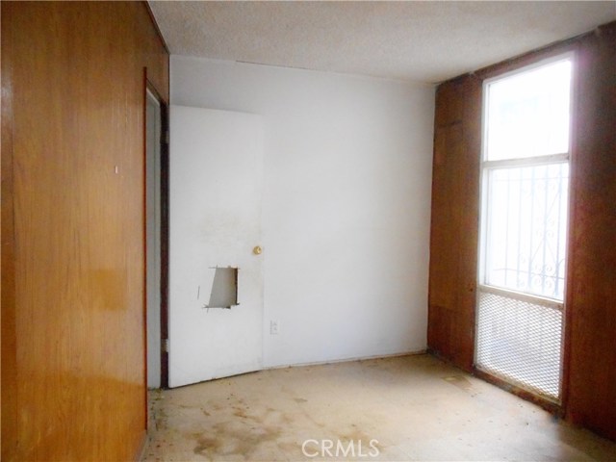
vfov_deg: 48.2
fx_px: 516
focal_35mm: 29
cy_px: 231
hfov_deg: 61.7
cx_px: 308
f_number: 4
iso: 800
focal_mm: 5.2
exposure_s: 1/160
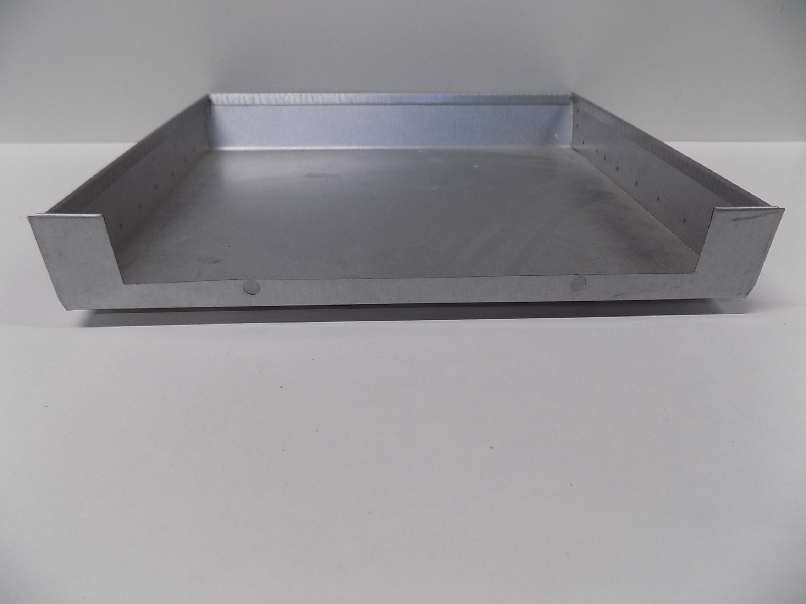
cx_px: 403
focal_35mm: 23
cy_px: 302
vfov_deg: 58.9
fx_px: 536
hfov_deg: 73.9
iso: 80
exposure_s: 1/30
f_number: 3.1
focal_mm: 4
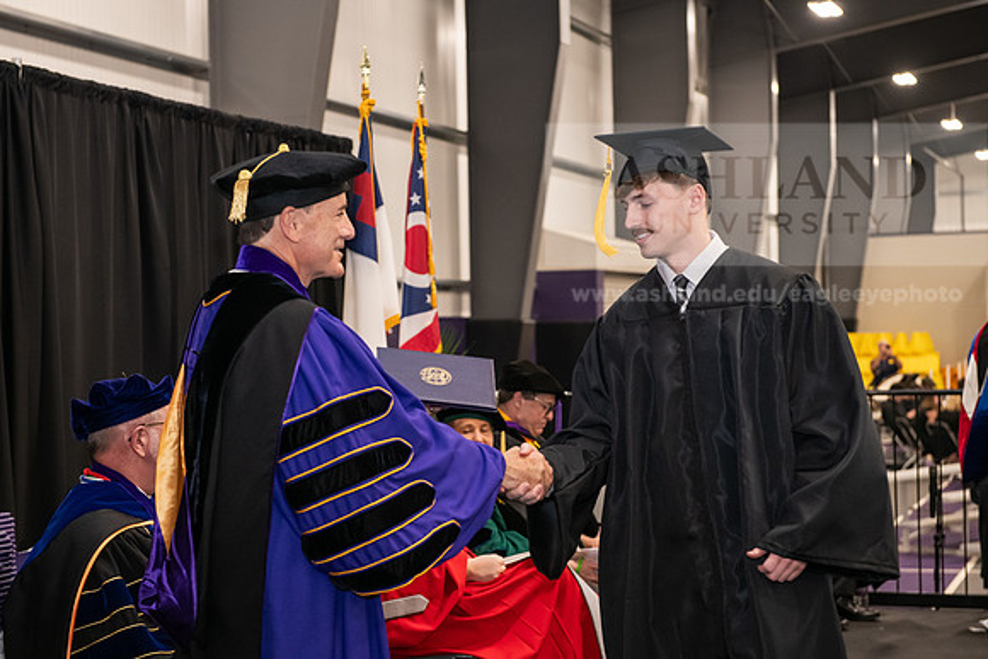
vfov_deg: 19.5
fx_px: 1921
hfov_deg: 28.8
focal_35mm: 70
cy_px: 330
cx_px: 494
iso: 2500
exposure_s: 1/125
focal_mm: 70
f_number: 5
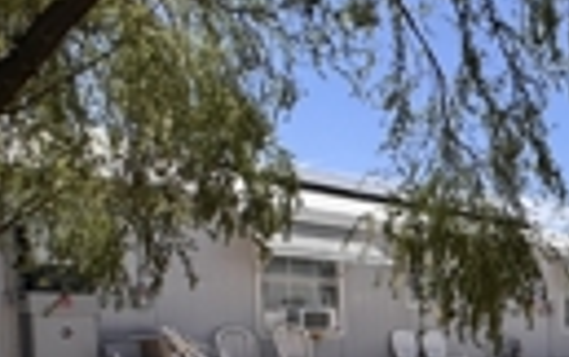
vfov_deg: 26.3
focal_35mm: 46
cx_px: 807
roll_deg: -0.8
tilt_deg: -4.3
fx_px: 714
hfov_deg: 30.1
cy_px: 375
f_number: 2.2
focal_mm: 2.22
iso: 50
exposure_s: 1/2028
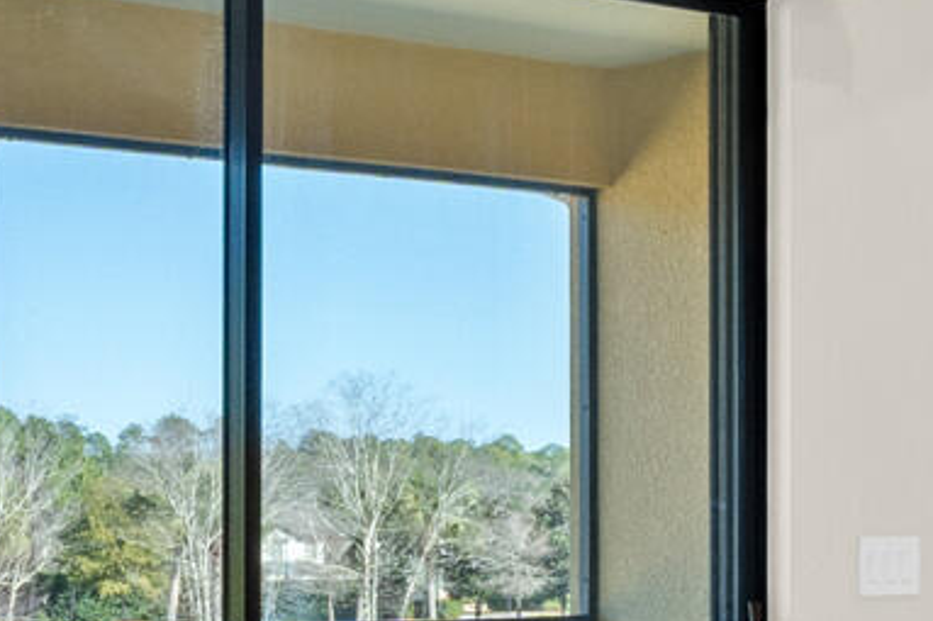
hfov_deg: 17.4
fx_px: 2960
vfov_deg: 11.9
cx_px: 965
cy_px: 539
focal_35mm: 114
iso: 640
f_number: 8
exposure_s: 1/20
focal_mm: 17.5
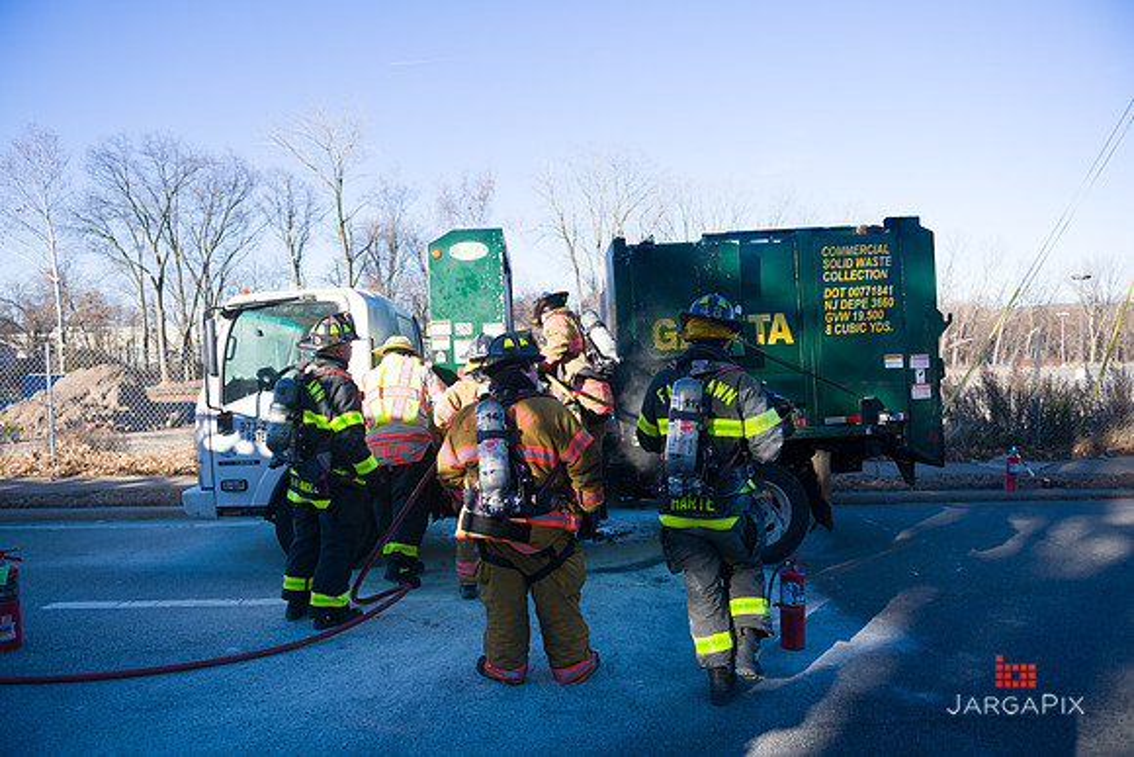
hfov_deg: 73.7
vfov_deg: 53.2
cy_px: 378
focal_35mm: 24
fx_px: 756
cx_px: 567
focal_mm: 24
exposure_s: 1/1000
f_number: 3.2
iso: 200
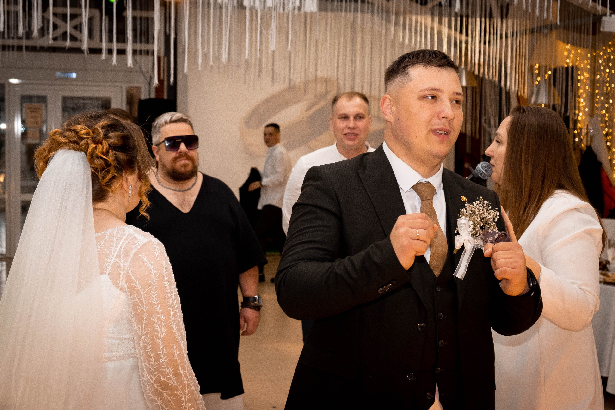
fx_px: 1033
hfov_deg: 33.1
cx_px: 271
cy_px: 210
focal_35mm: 60
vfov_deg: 22.5
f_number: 4.5
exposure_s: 1/160
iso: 1600
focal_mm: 35.8
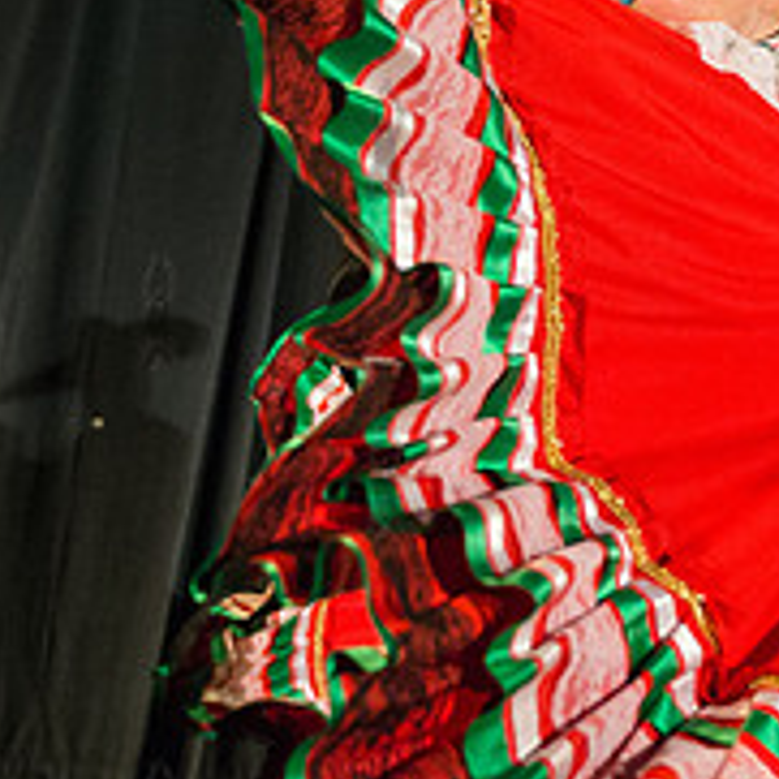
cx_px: 905
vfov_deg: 17.7
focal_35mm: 98
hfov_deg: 17.0
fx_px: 2495
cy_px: 306
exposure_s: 1/500
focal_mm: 31
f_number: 2.8
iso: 4000
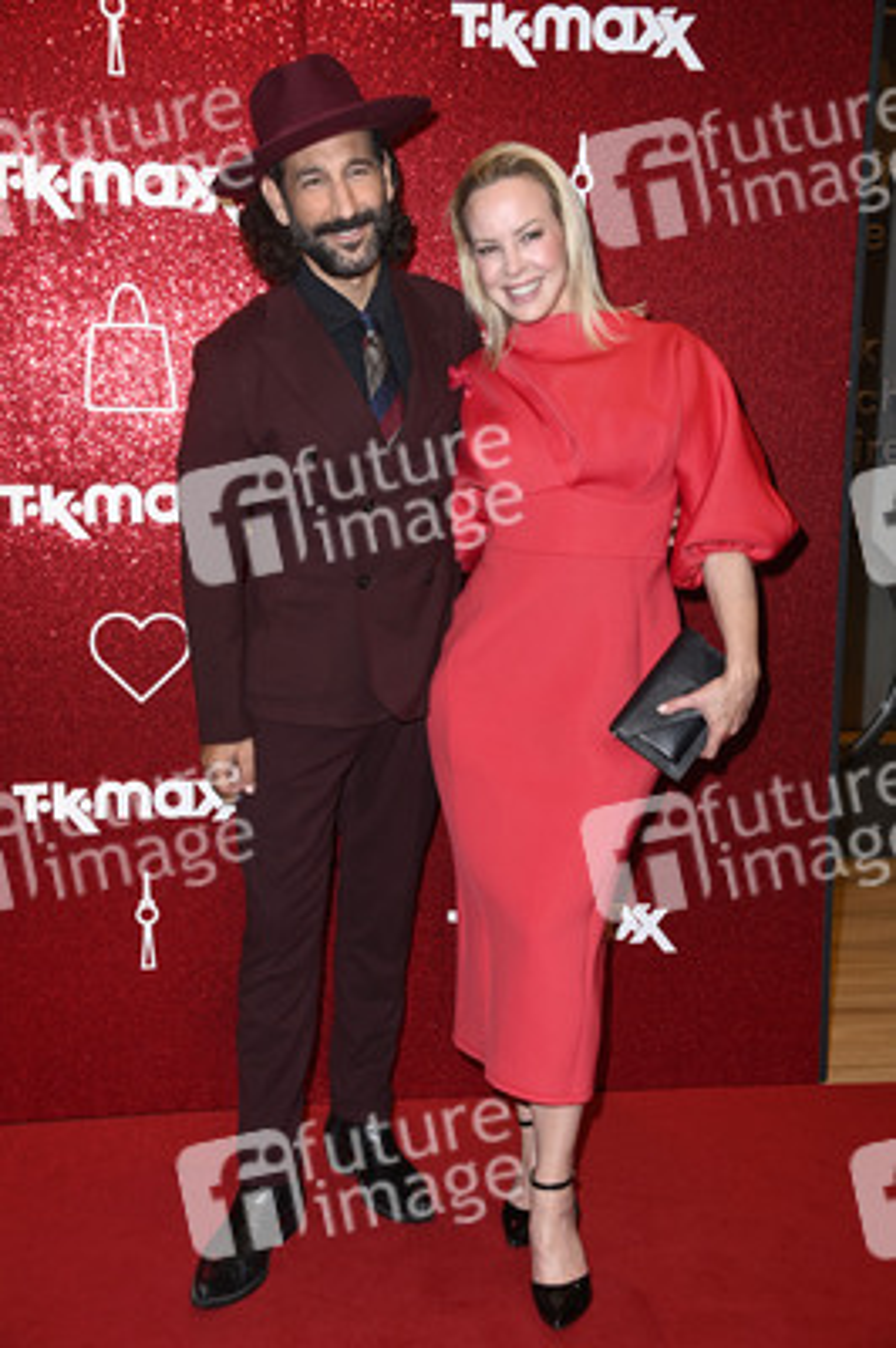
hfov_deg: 29.8
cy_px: 674
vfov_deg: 43.6
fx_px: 1683
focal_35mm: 45
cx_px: 448
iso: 640
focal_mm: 45
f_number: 5.6
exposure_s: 1/250
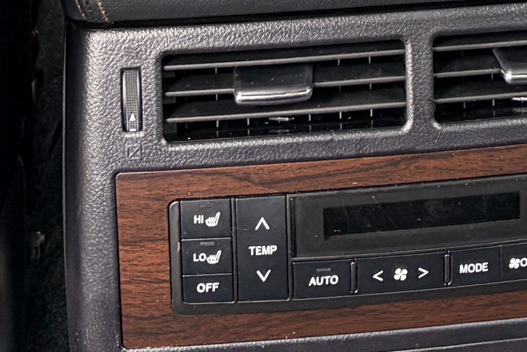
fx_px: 2050
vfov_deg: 8.9
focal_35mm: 140
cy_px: -476
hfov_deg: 14.5
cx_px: 494
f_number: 1.6
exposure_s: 1/114
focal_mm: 5.96
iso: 125
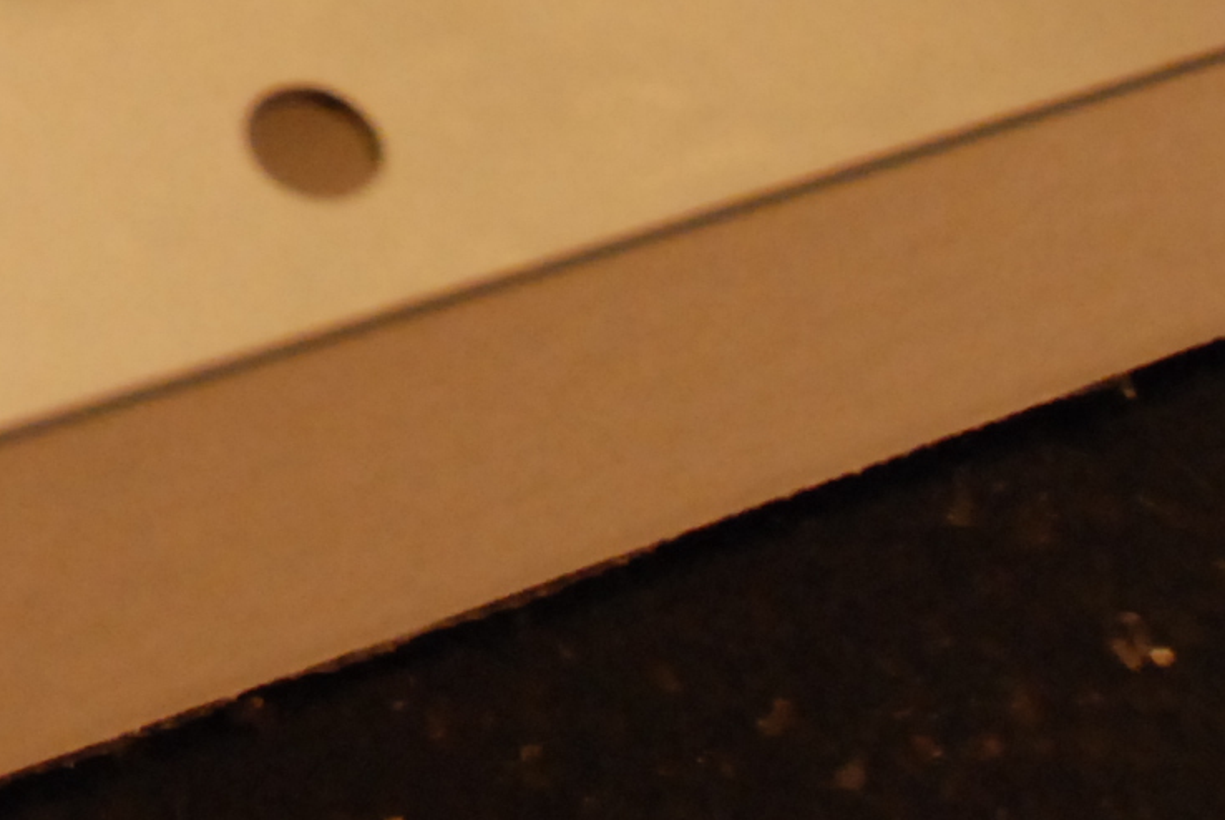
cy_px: -1066
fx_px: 6439
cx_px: -1227
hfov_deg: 10.1
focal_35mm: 189
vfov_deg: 6.9
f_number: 5
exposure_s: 1/15
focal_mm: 24
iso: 800
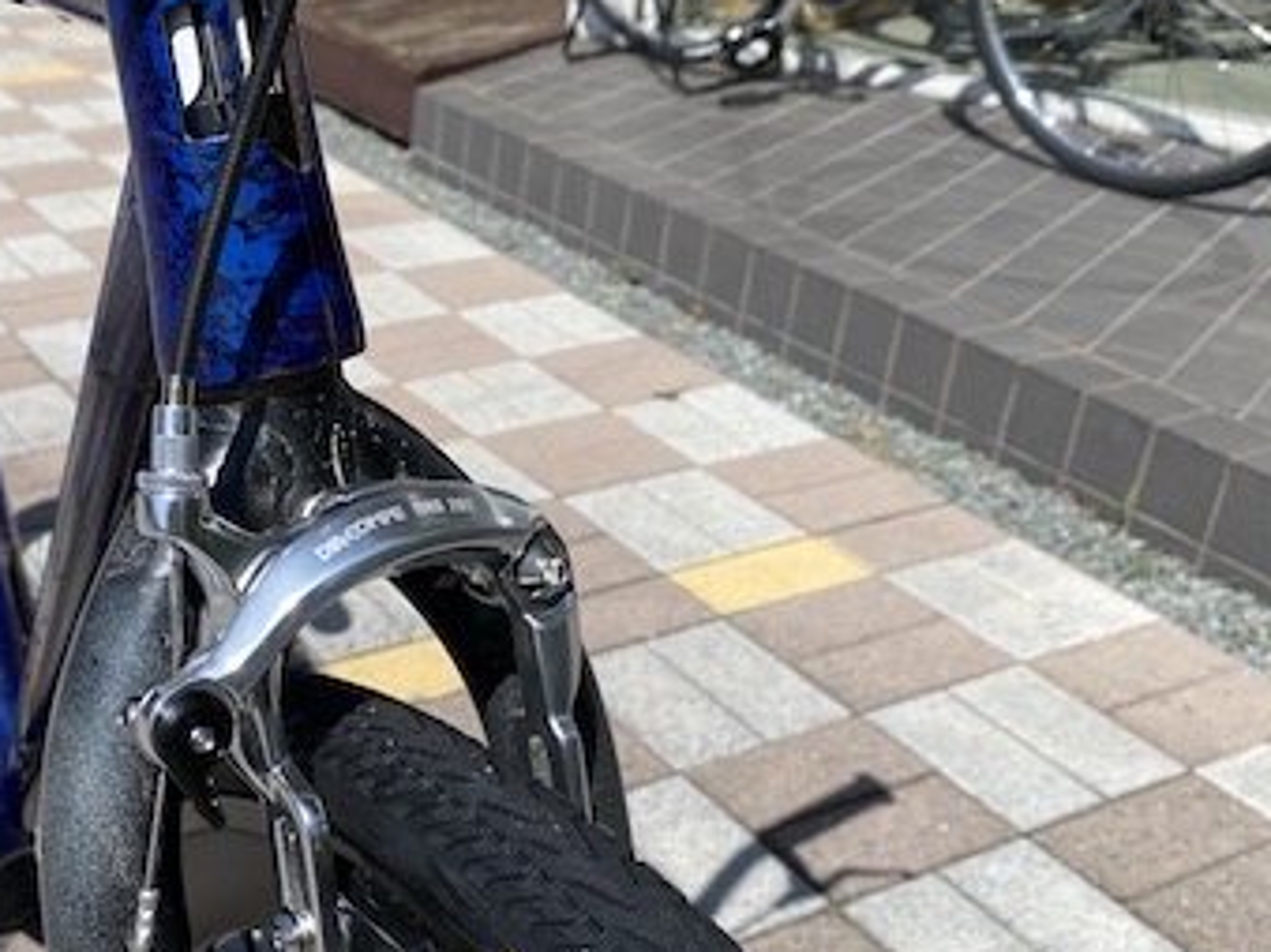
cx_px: 394
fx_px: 1688
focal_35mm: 46
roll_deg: -1.8
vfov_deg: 31.3
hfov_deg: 40.6
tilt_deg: -28.4
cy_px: 618
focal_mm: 4.25
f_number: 1.8
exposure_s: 1/3846
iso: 32
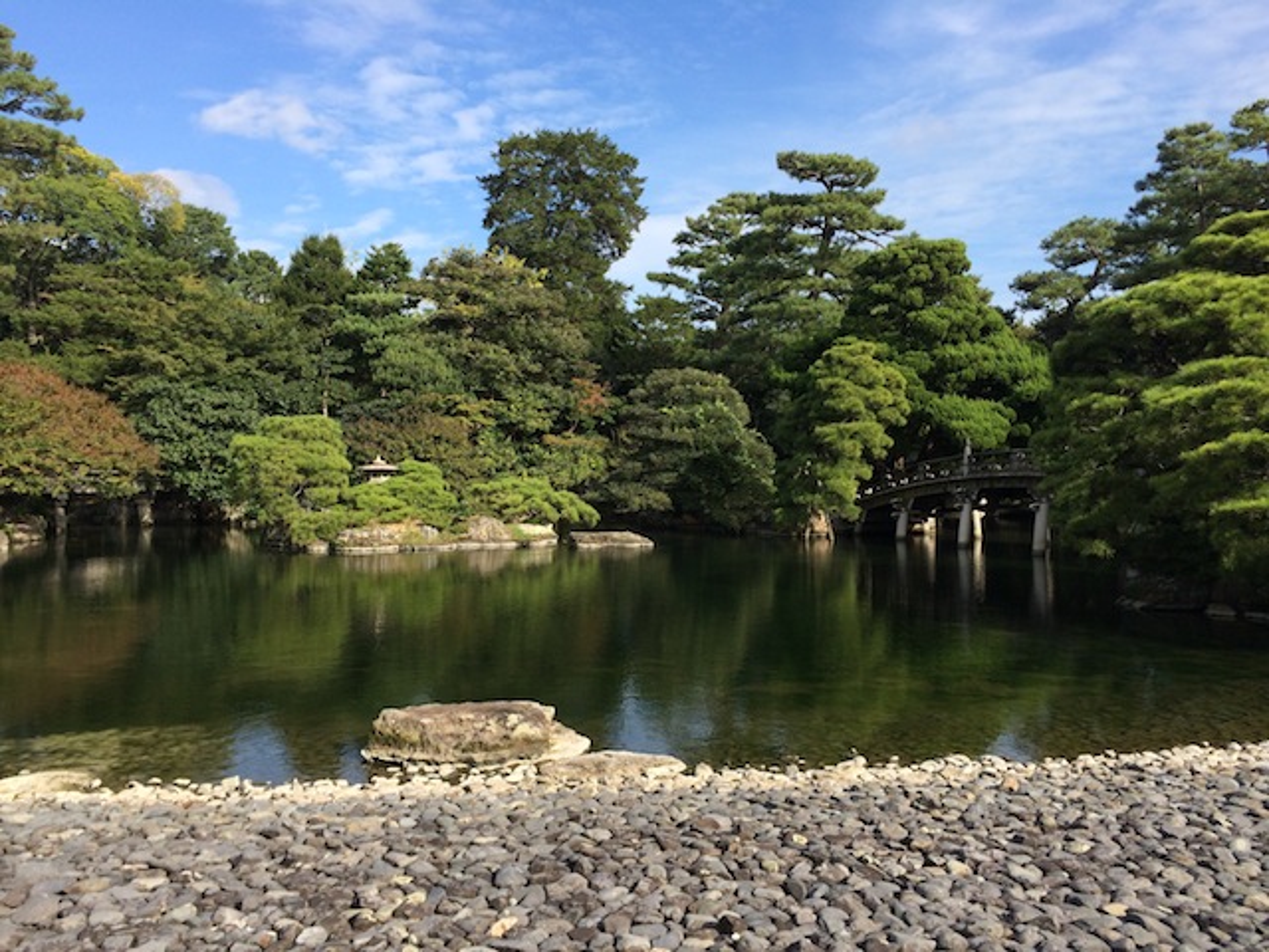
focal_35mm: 29
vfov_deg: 48.2
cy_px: 476
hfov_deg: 61.7
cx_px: 634
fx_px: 1063
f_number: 2.2
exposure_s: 1/1414
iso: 32
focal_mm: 4.15
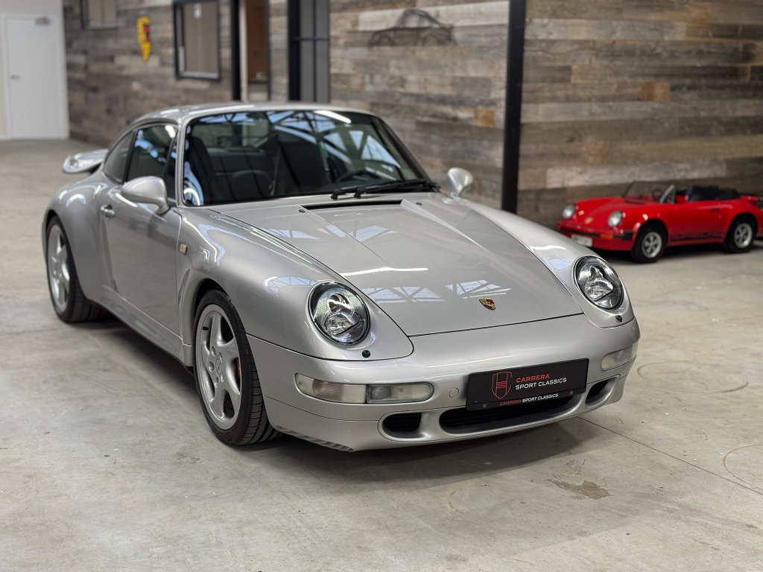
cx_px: 382
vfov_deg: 30.3
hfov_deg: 39.7
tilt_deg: -11.3
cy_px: 286
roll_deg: +0.1
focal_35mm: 48
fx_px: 1058
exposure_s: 1/100
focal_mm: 6.76
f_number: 1.78
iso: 160
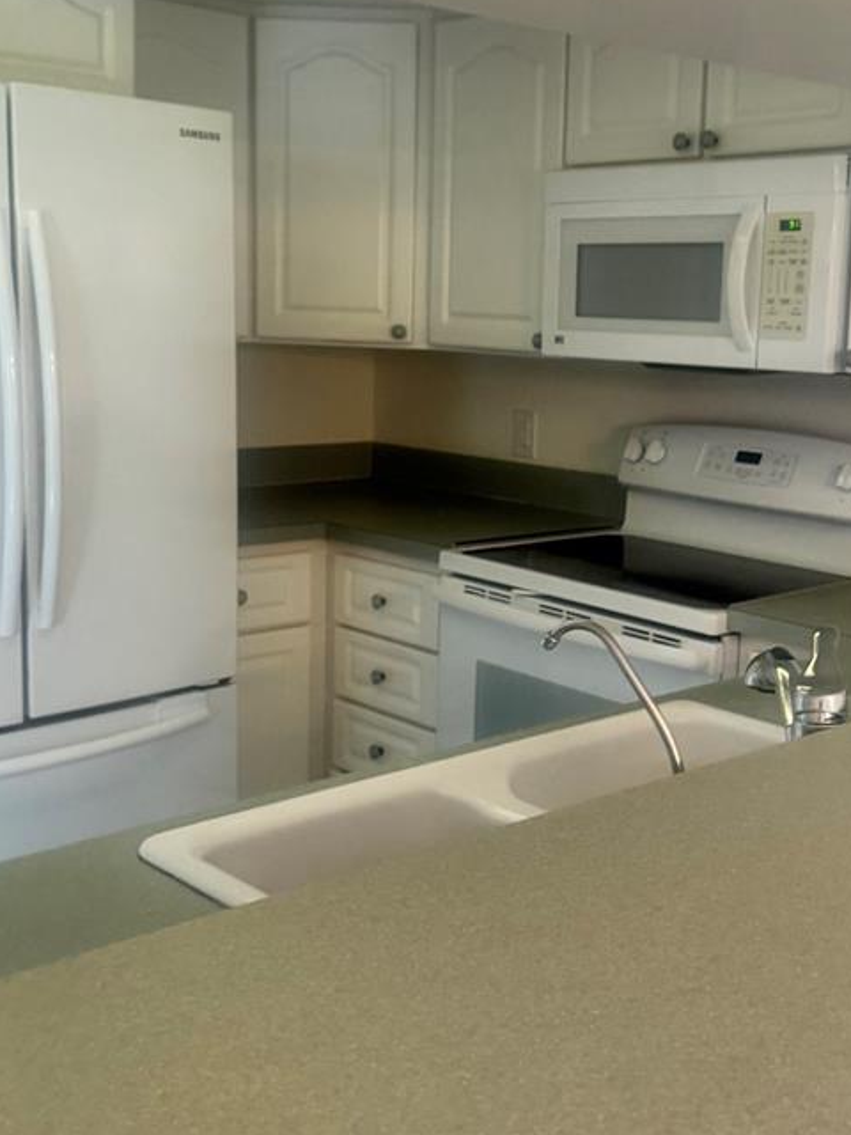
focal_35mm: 45
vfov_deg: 42.1
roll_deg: -1.6
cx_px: 509
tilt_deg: -10.0
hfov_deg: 32.1
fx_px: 1475
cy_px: 528
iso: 500
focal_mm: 6.76
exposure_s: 1/60
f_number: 1.78
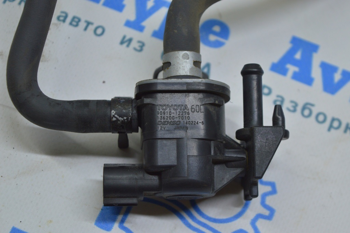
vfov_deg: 16.5
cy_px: 116
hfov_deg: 24.6
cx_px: 175
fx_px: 801
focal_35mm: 82
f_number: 5.6
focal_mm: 55
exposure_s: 1/50
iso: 400
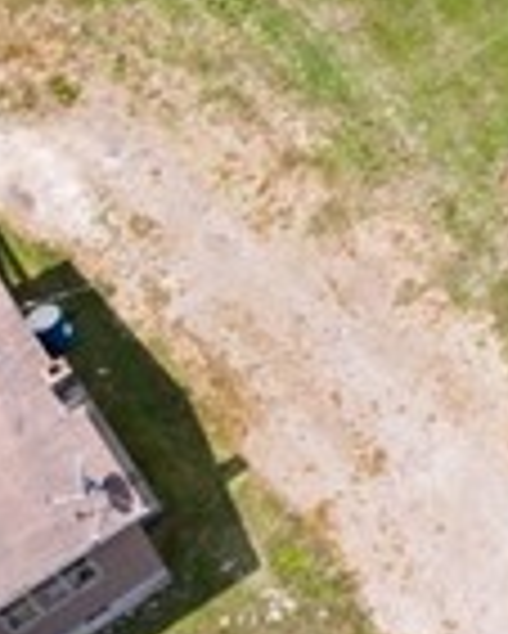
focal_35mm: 170
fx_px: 3191
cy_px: -531
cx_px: 1708
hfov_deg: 7.5
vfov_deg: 10.6
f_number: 1.8
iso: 100
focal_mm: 8.67
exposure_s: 1/1000
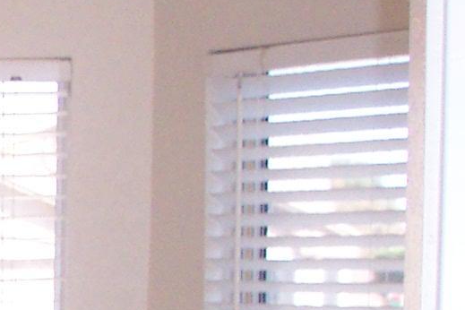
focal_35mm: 165
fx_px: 2131
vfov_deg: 8.2
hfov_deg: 11.1
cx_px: -516
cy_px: 435
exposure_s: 1/60
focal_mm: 7.5
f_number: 2.8
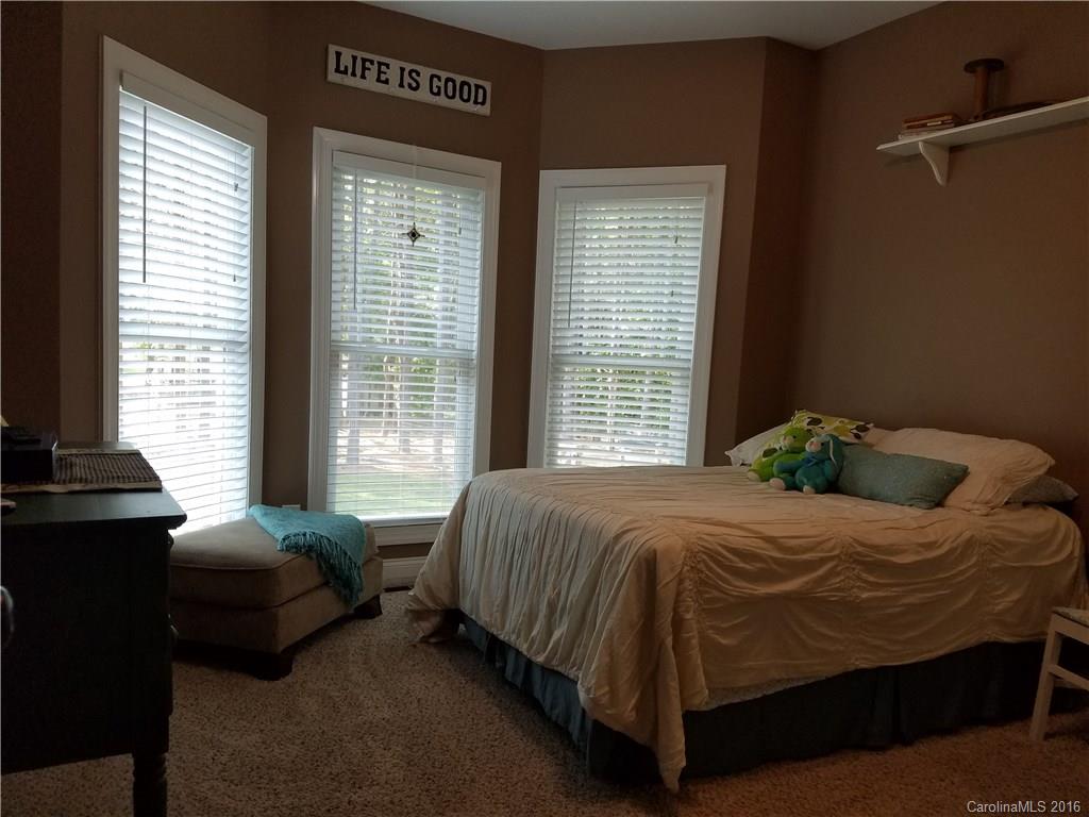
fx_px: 818
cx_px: 544
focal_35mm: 26
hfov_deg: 67.3
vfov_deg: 53.1
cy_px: 408
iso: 125
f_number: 1.7
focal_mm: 4.2
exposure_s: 1/60
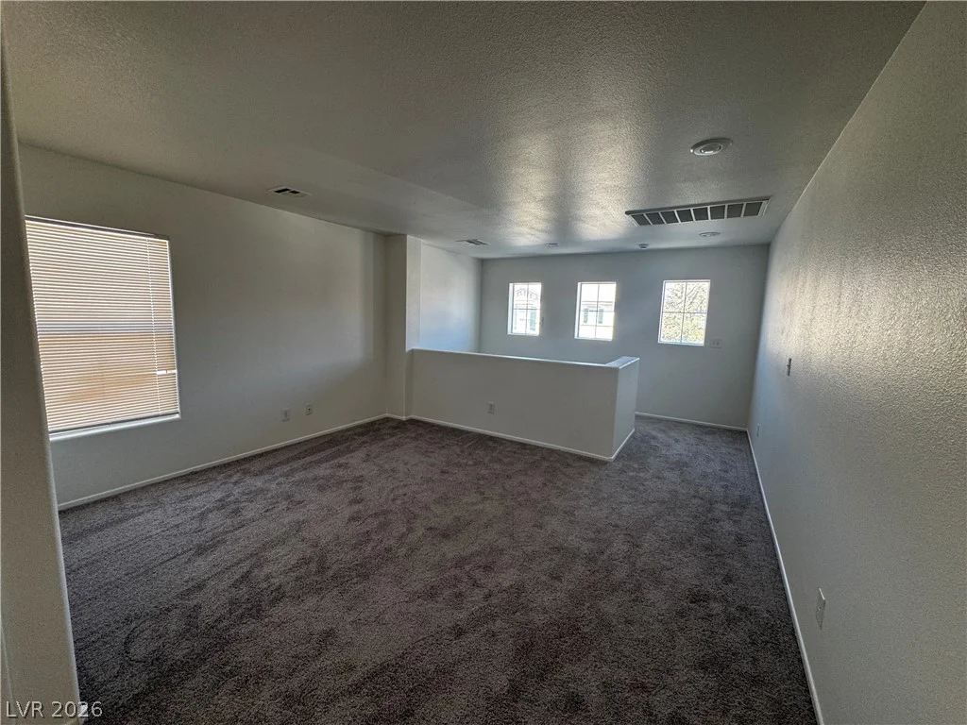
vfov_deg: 85.7
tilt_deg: -7.2
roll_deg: -1.7
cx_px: 484
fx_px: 391
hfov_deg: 102.1
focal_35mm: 14
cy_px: 362
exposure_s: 1/120
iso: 100
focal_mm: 2.22
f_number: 2.2
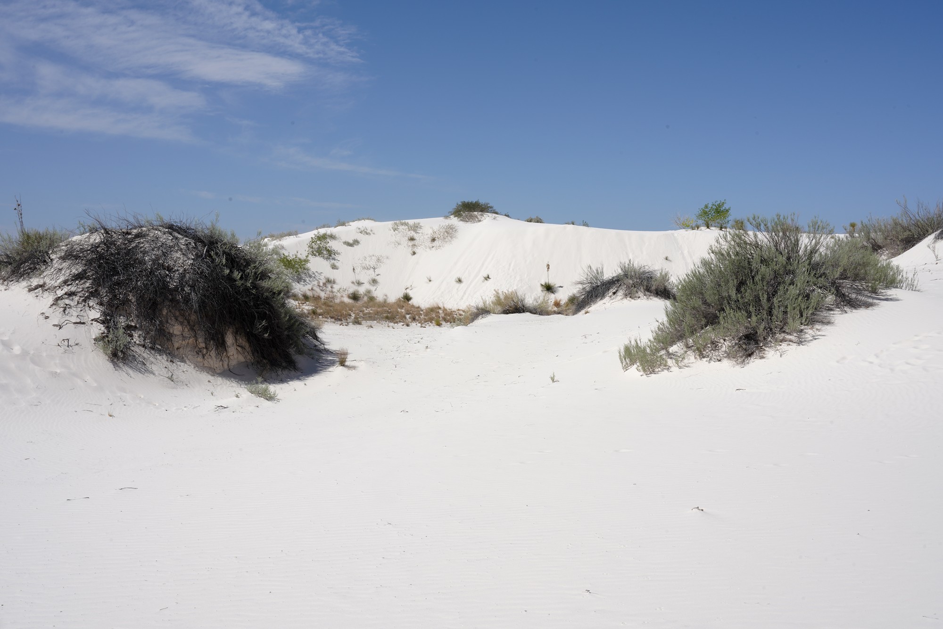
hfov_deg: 48.5
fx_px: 1048
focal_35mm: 40
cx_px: 472
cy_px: 314
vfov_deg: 33.4
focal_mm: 40
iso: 100
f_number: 22
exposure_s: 1/100
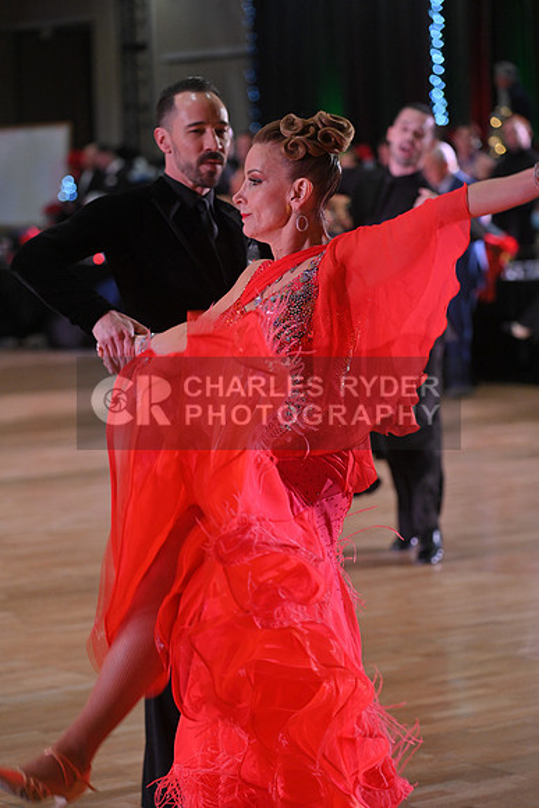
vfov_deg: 16.8
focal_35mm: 122
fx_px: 2738
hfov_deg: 11.2
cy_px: 404
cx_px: 270
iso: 2000
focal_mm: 122
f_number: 4
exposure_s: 1/320
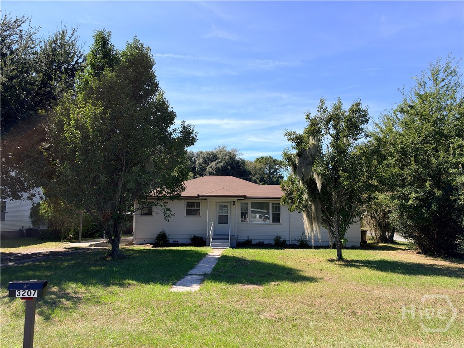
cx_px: 232
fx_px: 322
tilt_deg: +7.6
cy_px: 174
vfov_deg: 56.8
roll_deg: +0.3
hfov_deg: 71.6
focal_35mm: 24
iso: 64
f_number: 1.8
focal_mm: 6.93
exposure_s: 1/2667
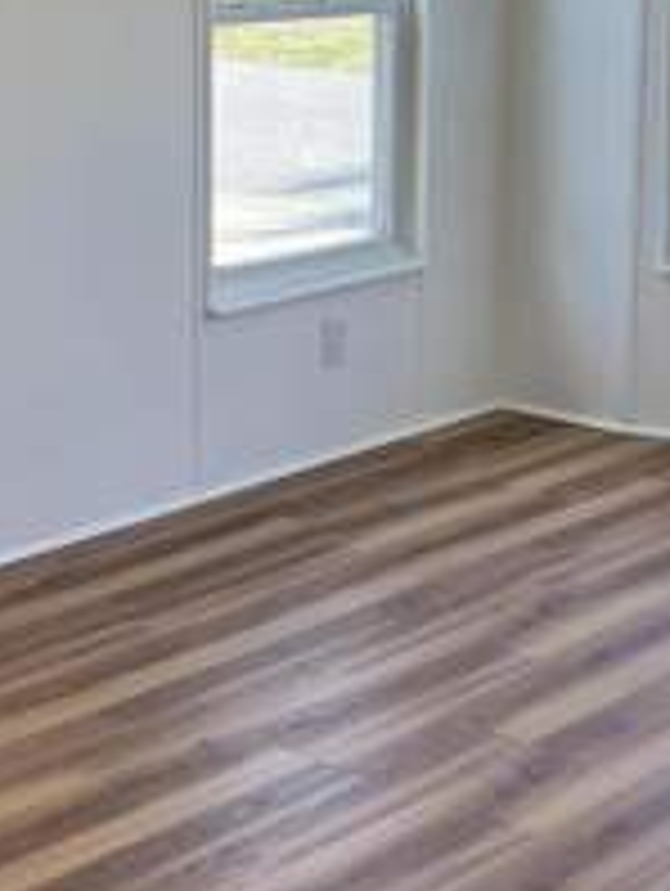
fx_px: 2163
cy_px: 230
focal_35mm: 84
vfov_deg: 23.0
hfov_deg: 17.6
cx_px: 423
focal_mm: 5.7
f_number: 1.5
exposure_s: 1/249
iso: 40
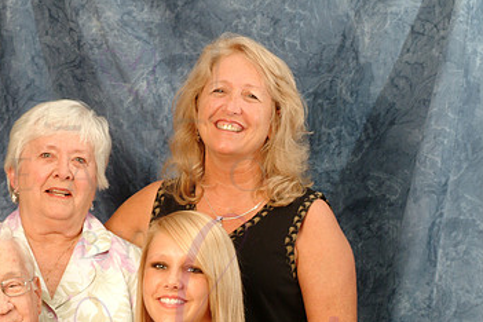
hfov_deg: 8.3
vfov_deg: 5.5
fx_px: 3327
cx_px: 136
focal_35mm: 248
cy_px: 242
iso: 400
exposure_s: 1/125
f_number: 9.5
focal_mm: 100
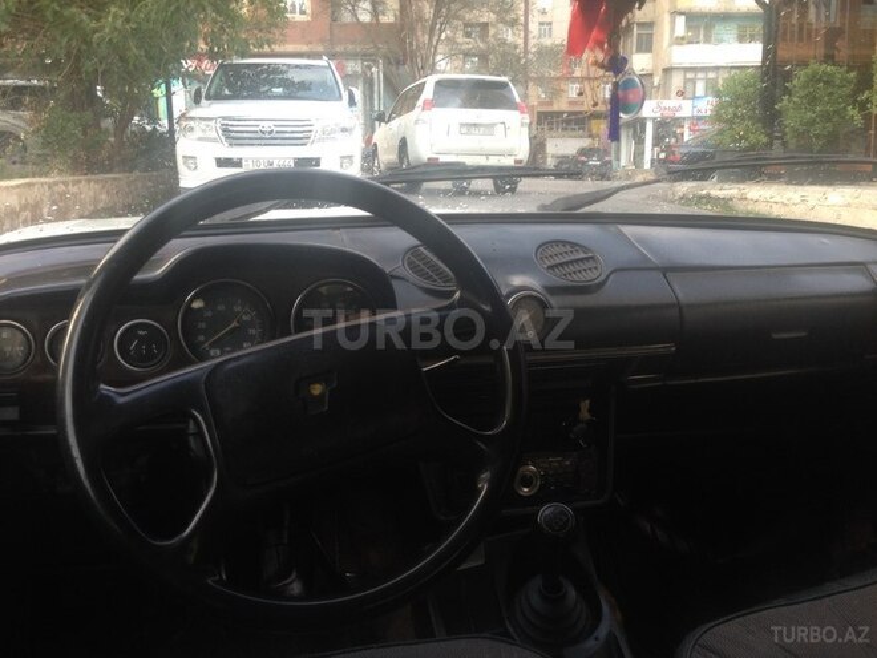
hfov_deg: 55.4
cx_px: 438
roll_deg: -0.5
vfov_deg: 42.9
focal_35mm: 33
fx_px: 836
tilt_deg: -9.2
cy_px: 329
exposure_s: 1/20
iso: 64
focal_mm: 4.12
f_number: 2.4
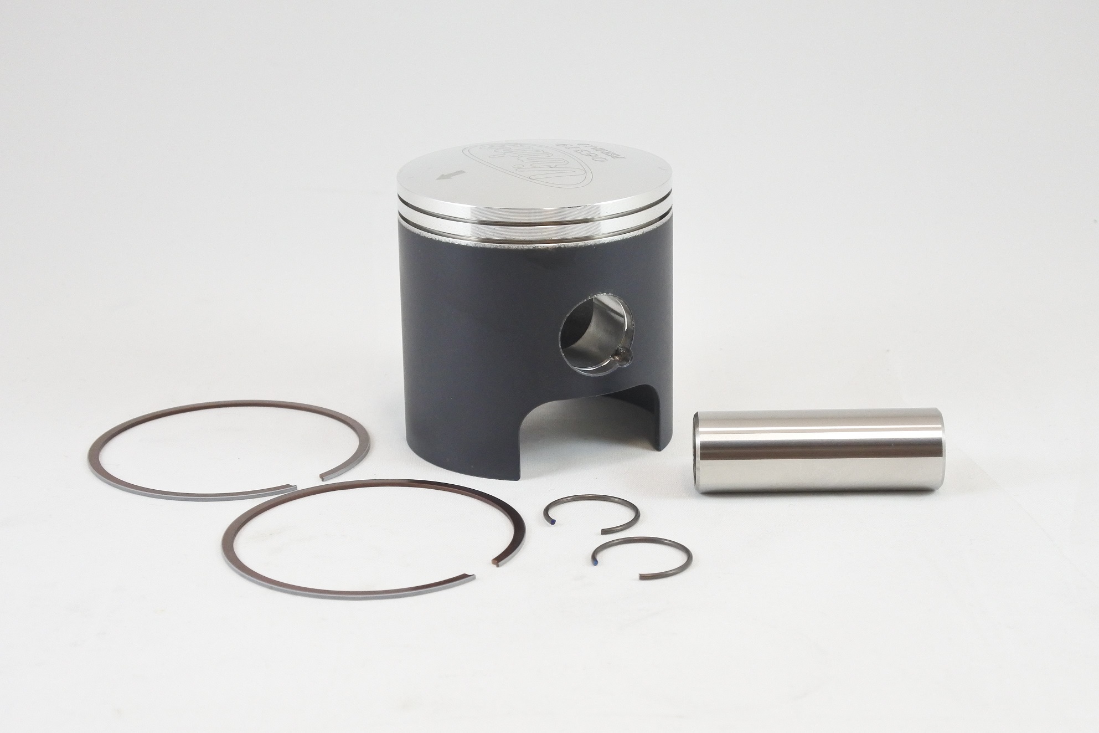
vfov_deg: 24.2
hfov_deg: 35.6
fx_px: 1709
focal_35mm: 56
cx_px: 550
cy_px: 366
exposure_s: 1/125
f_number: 4.8
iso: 720
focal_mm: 21
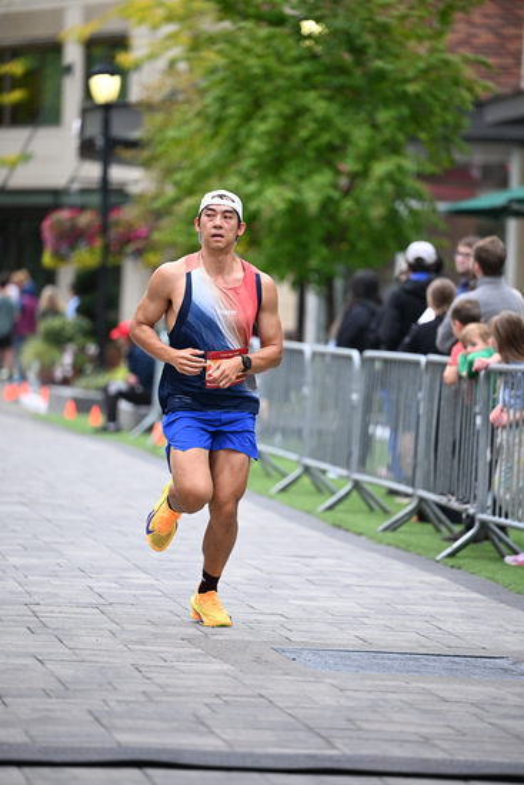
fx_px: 3818
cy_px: 392
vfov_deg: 11.7
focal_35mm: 175
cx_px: 262
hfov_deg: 7.9
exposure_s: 1/2000
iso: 1250
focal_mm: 175
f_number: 2.8
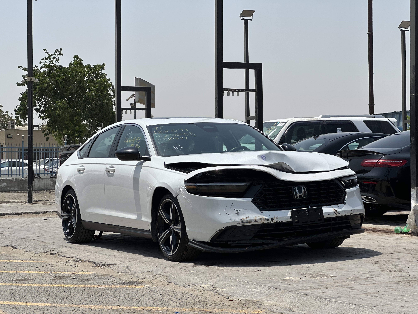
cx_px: 209
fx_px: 930
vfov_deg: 19.1
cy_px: 157
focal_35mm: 77
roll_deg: +0.4
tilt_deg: +2.1
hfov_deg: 25.3
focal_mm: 9
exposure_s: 1/1233
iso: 32
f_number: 2.8
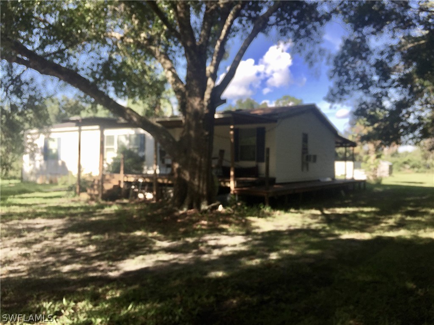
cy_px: 162
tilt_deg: +2.5
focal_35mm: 29
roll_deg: -2.3
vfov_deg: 48.2
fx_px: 364
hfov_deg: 61.7
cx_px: 217
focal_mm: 4.15
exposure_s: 1/719
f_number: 2.2
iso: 32
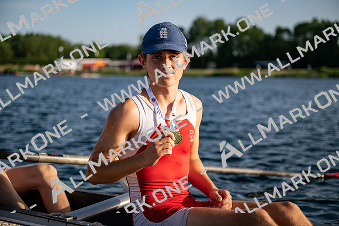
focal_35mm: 64
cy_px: 113
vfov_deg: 21.3
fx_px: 603
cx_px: 170
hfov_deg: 31.4
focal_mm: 64
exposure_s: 1/2000
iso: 64
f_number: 2.8
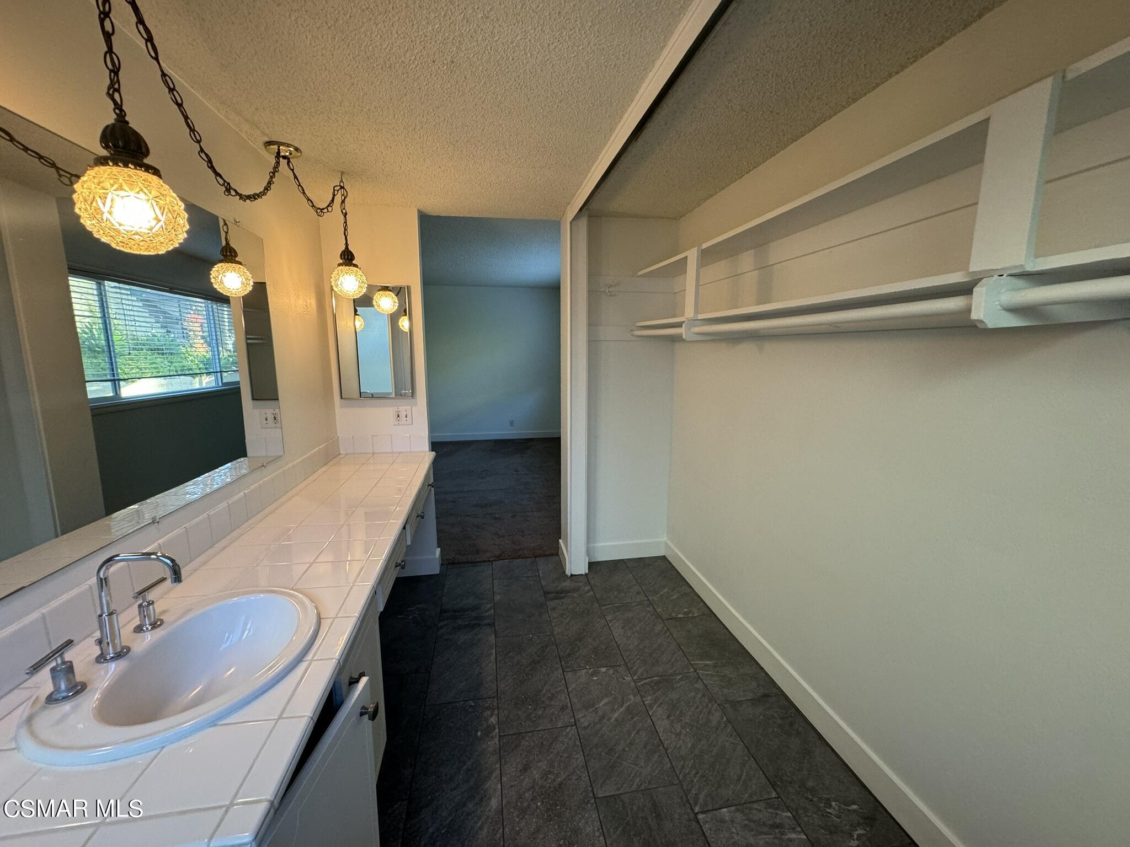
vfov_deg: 85.7
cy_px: 424
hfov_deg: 102.1
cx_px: 565
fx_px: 457
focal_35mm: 14
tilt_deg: -7.7
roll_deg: +0.6
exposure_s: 1/60
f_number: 2.2
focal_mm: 2.22
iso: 160
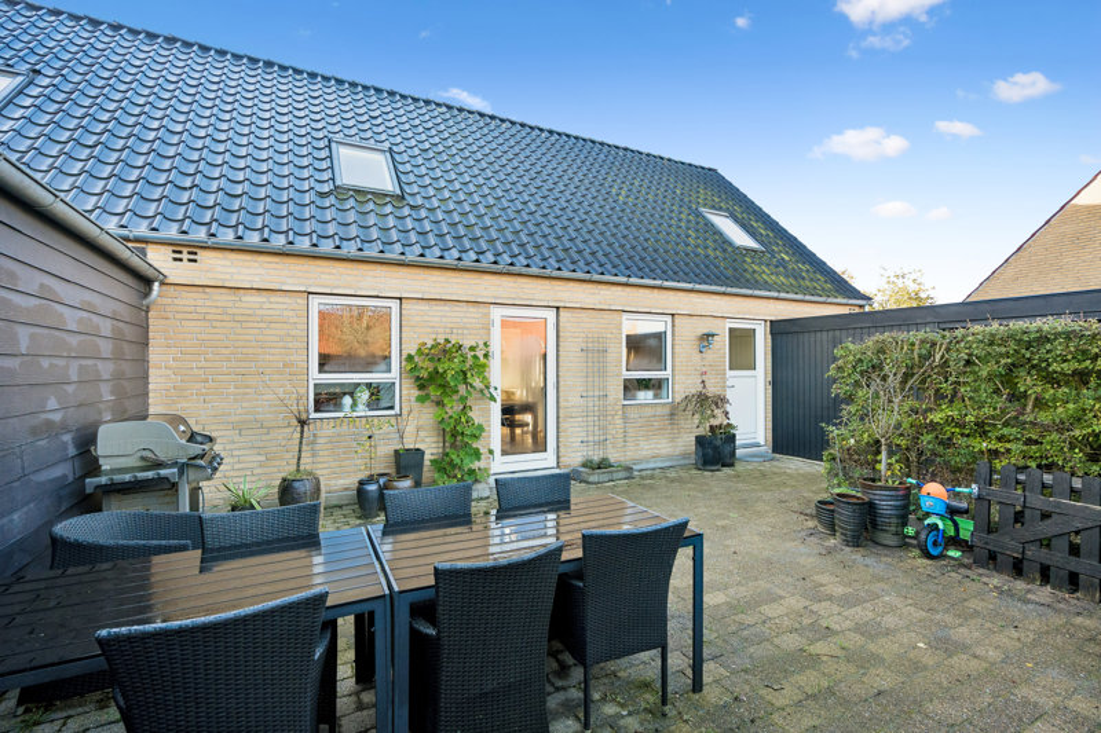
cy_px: 366
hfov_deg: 96.7
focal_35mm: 16
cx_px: 550
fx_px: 489
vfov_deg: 73.7
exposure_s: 1/640
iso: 1250
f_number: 4.5
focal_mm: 16
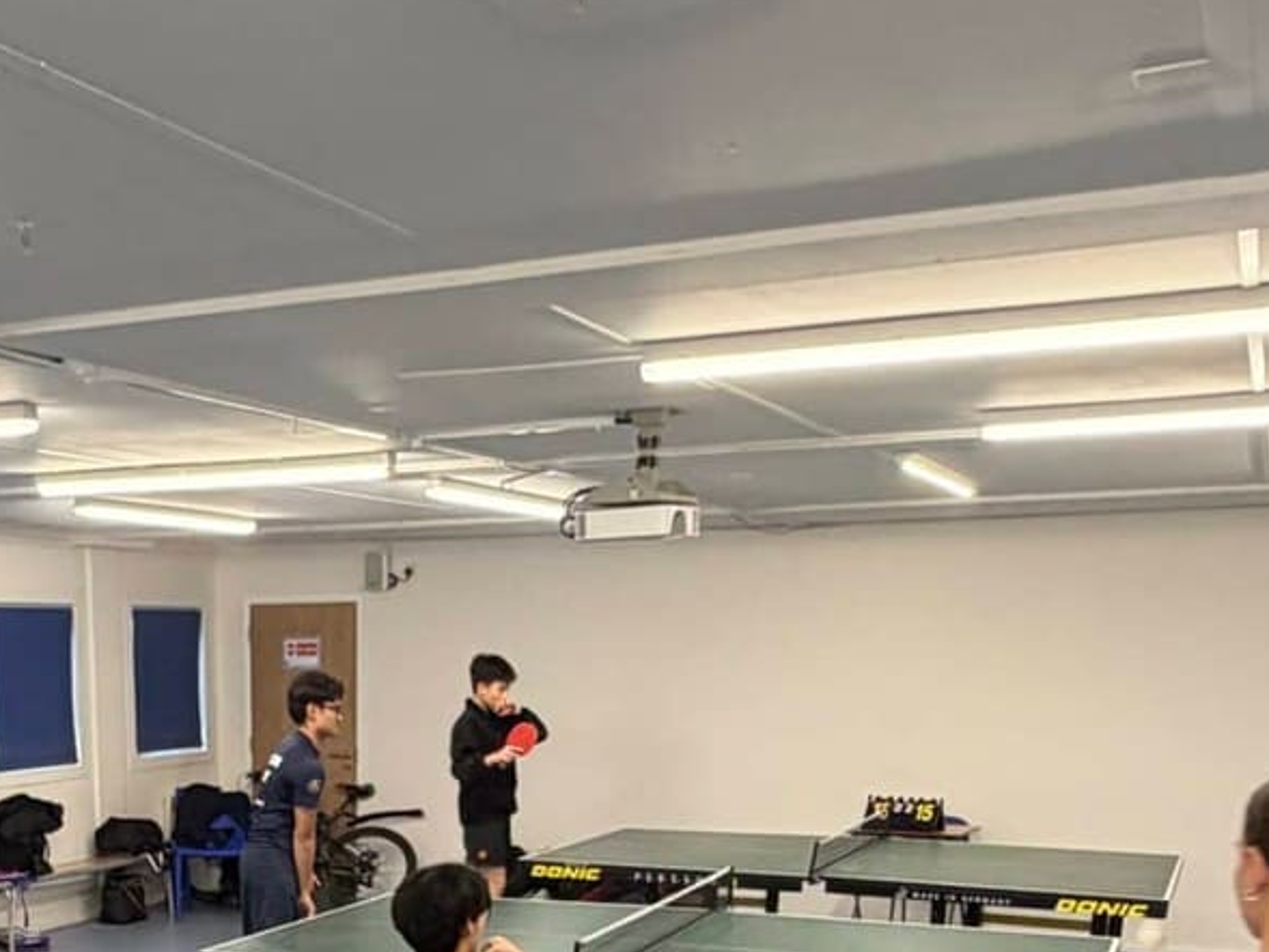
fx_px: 1393
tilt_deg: -15.1
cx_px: 403
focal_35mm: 38
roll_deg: +0.6
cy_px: 1210
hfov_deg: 48.0
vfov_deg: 30.5
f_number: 2.2
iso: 160
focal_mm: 2.22
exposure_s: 1/50
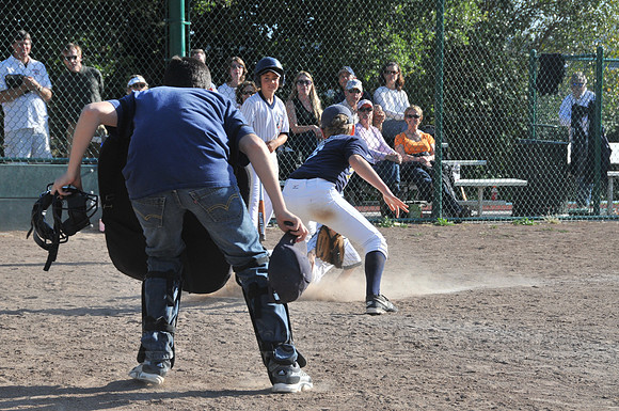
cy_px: 206
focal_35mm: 120
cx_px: 310
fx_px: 2060
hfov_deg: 17.1
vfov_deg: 11.4
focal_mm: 80
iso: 400
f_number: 11
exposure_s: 1/500
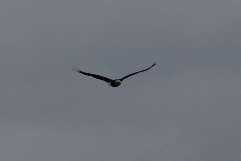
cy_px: 80
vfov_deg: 3.7
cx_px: 120
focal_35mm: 375
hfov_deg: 5.5
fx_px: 2509
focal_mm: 250
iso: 160
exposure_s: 1/400
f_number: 6.3
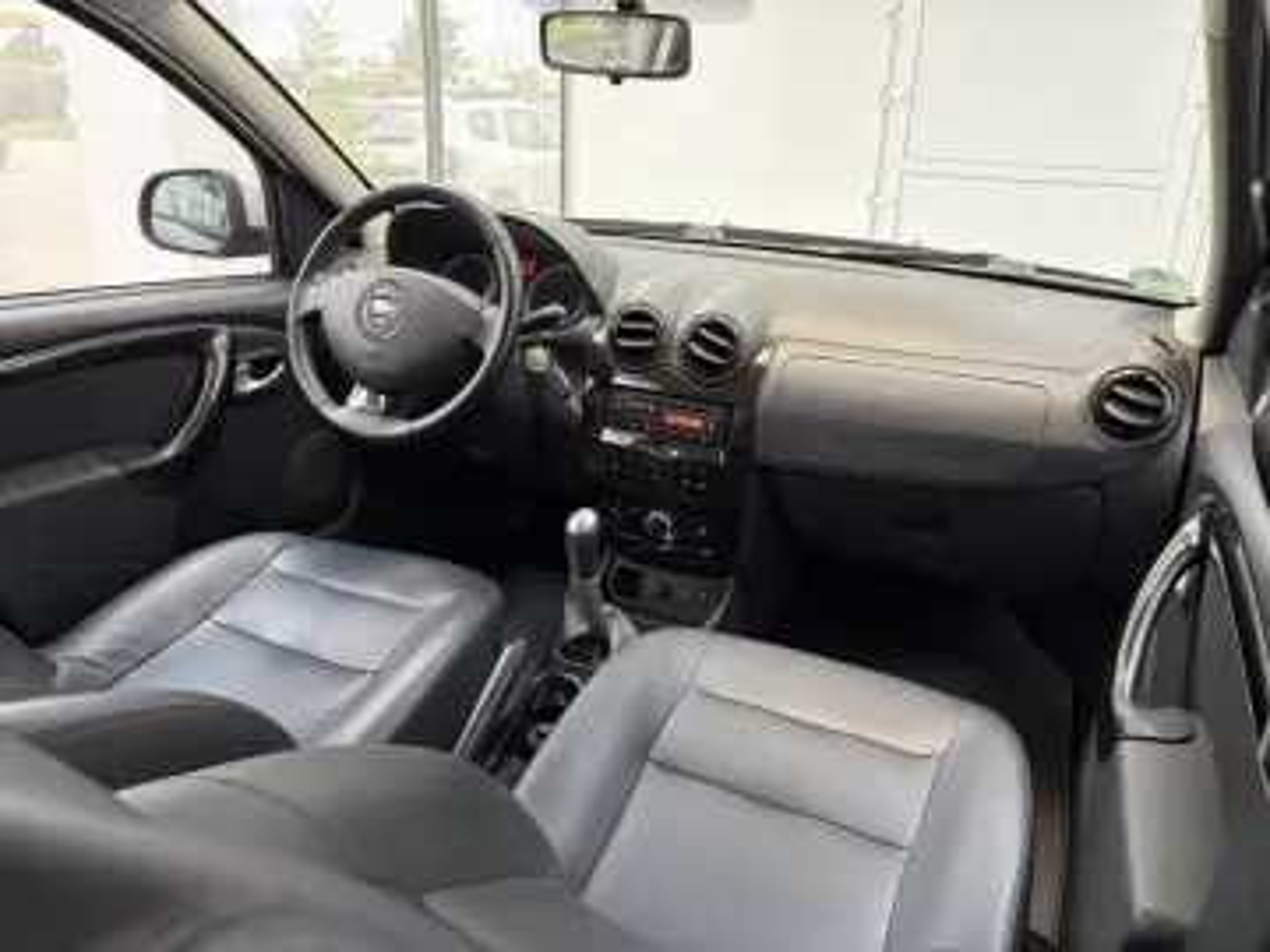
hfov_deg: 67.3
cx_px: 635
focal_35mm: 26
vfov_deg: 53.1
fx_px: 954
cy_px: 476
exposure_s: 1/50
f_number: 1.6
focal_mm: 5.96
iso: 100
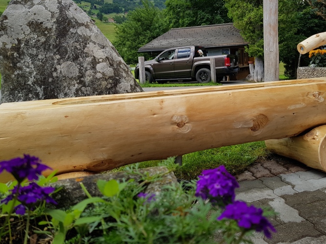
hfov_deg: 58.0
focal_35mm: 31
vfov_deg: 45.3
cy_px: 106
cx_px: 192
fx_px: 292
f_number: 1.7
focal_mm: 4.2
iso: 40
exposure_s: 1/1460
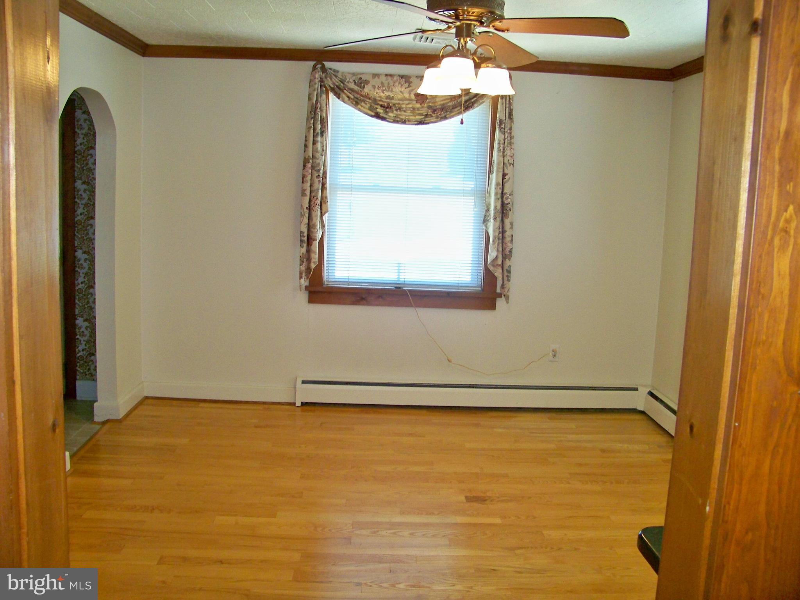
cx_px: 400
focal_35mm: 33
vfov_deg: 42.9
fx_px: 763
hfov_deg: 55.4
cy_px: 300
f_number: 2.8
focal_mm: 5.85
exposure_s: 1/40
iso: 250
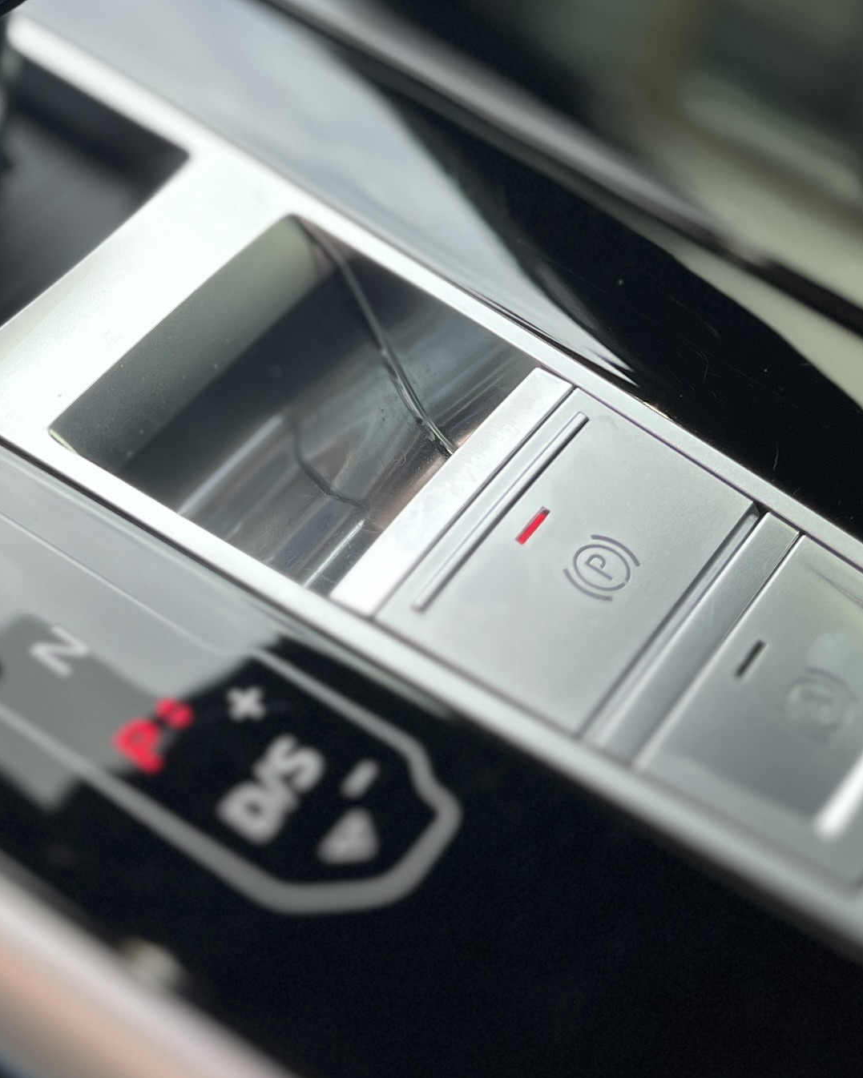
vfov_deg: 23.8
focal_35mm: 76
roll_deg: -5.2
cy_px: -39
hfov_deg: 19.8
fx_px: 2426
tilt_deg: -31.8
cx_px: 99
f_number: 1.6
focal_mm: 5.1
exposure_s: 1/102
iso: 32
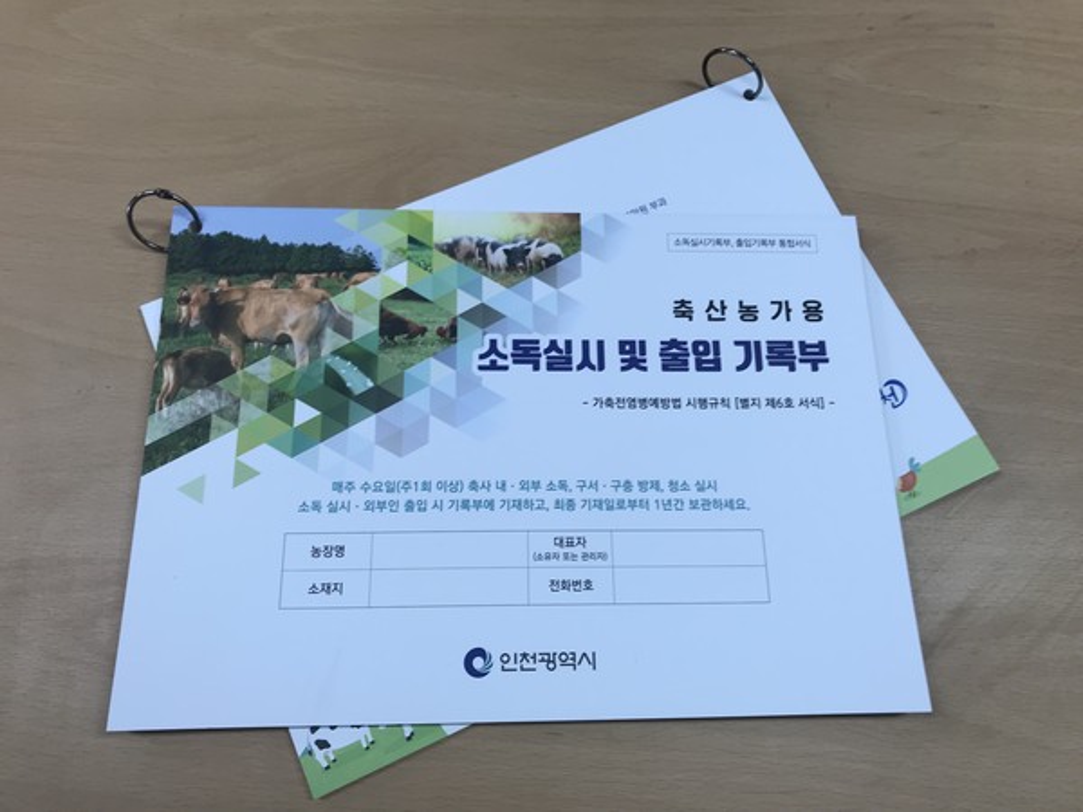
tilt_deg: -72.8
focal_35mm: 28
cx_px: 542
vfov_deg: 49.7
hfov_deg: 63.4
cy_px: 406
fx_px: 876
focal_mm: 3.99
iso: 20
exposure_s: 1/60
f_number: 1.8
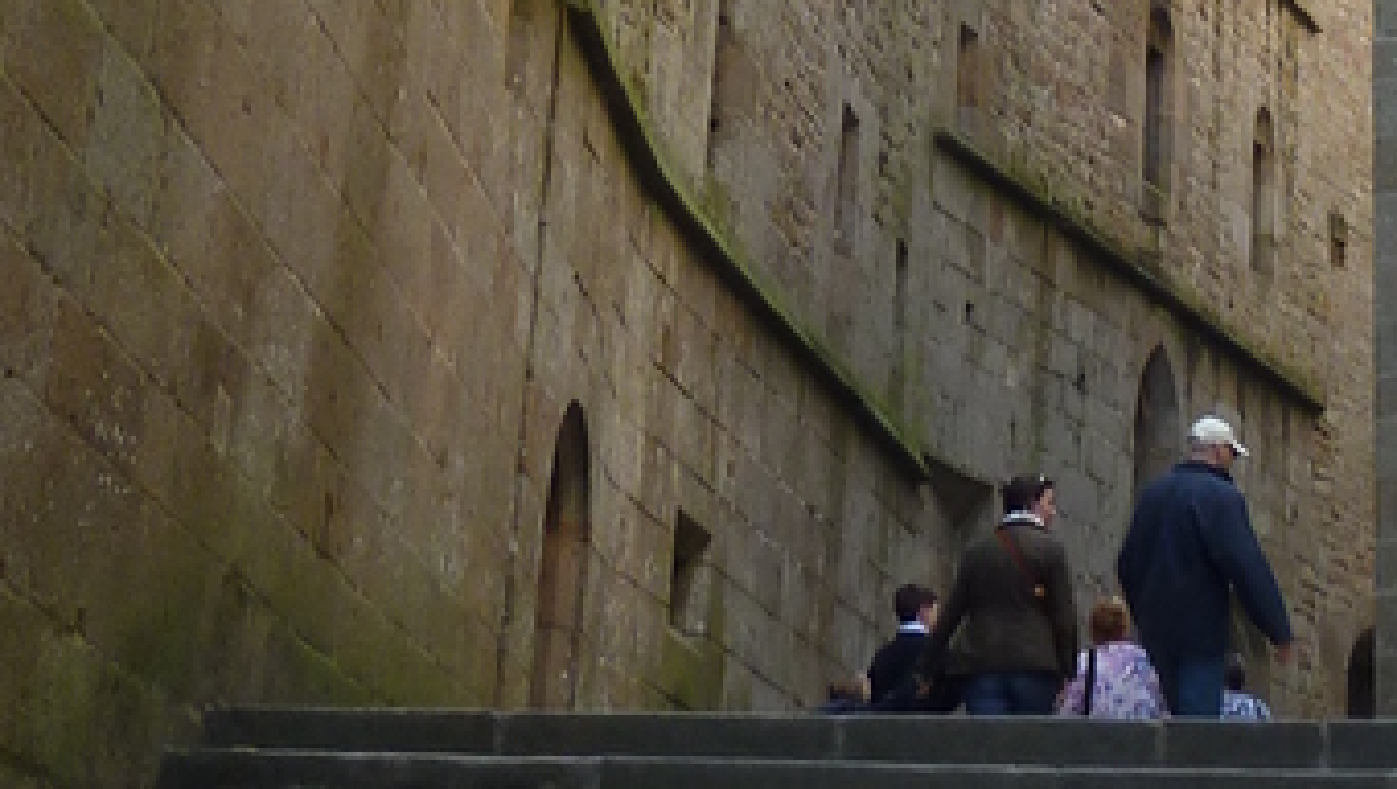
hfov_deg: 21.5
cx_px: 1348
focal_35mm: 96
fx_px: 3559
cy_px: -645
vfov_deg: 11.7
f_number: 3.3
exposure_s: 1/60
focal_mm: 4.1
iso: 80
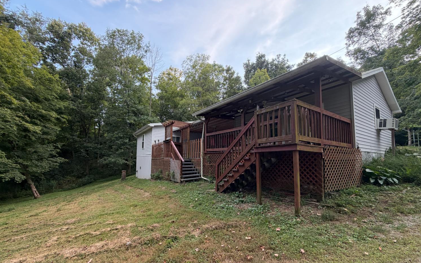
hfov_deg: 101.5
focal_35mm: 15
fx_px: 172
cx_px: 212
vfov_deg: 74.5
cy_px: 147
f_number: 2.2
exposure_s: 1/121
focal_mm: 2.22
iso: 80
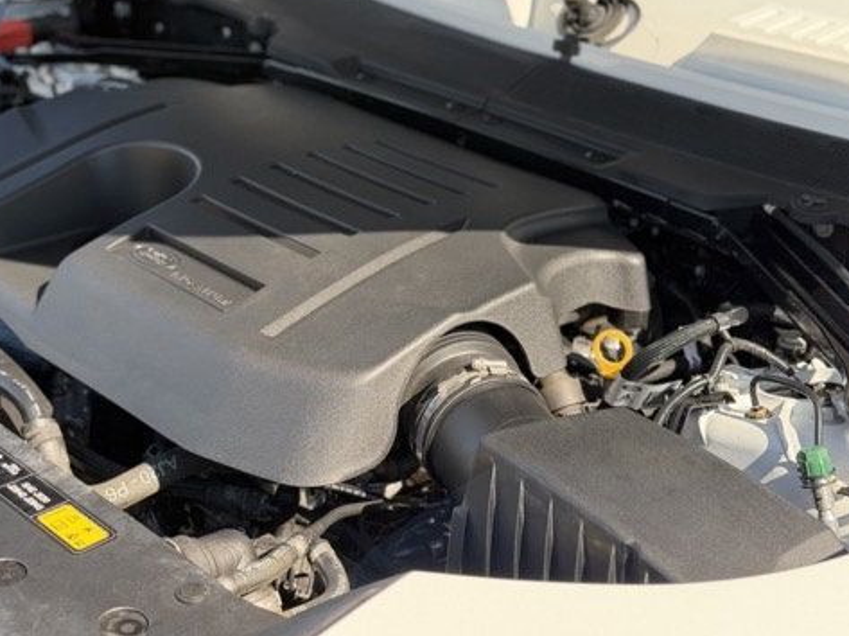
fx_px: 1593
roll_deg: -3.8
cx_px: 302
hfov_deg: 29.7
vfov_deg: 22.5
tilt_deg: -21.5
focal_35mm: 65
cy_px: 235
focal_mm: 6.76
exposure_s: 1/469
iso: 100
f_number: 1.78
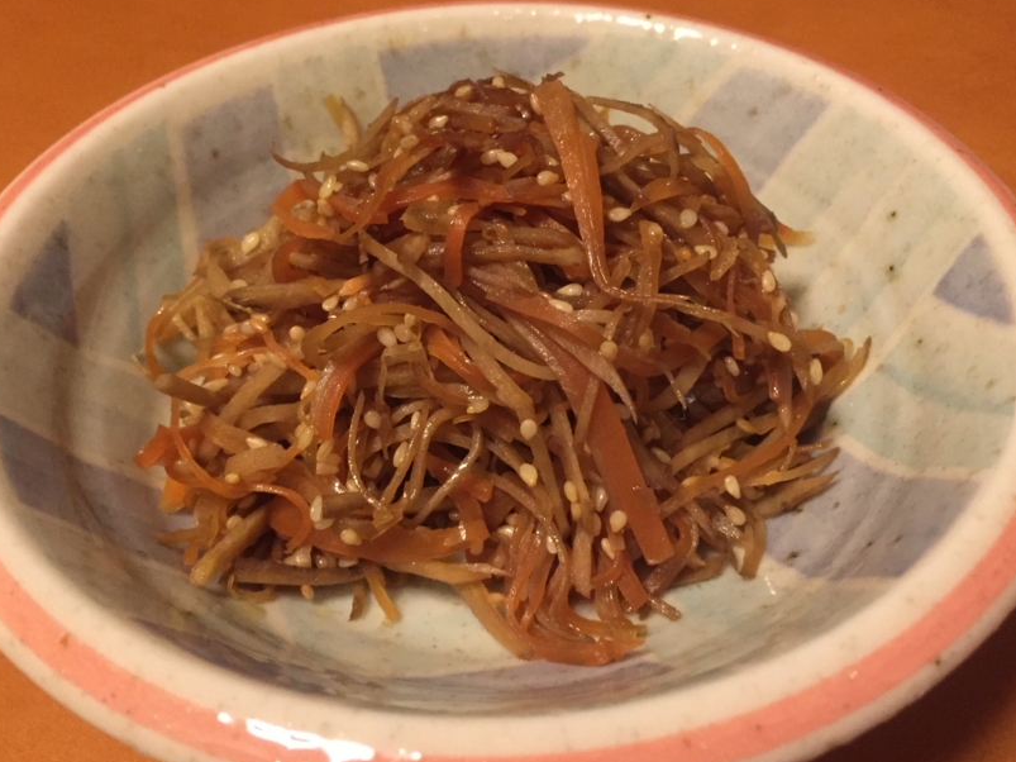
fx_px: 1086
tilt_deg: -45.0
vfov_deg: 38.6
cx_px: 509
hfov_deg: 50.1
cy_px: 366
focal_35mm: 37
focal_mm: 4.15
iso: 250
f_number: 2.2
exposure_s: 1/20
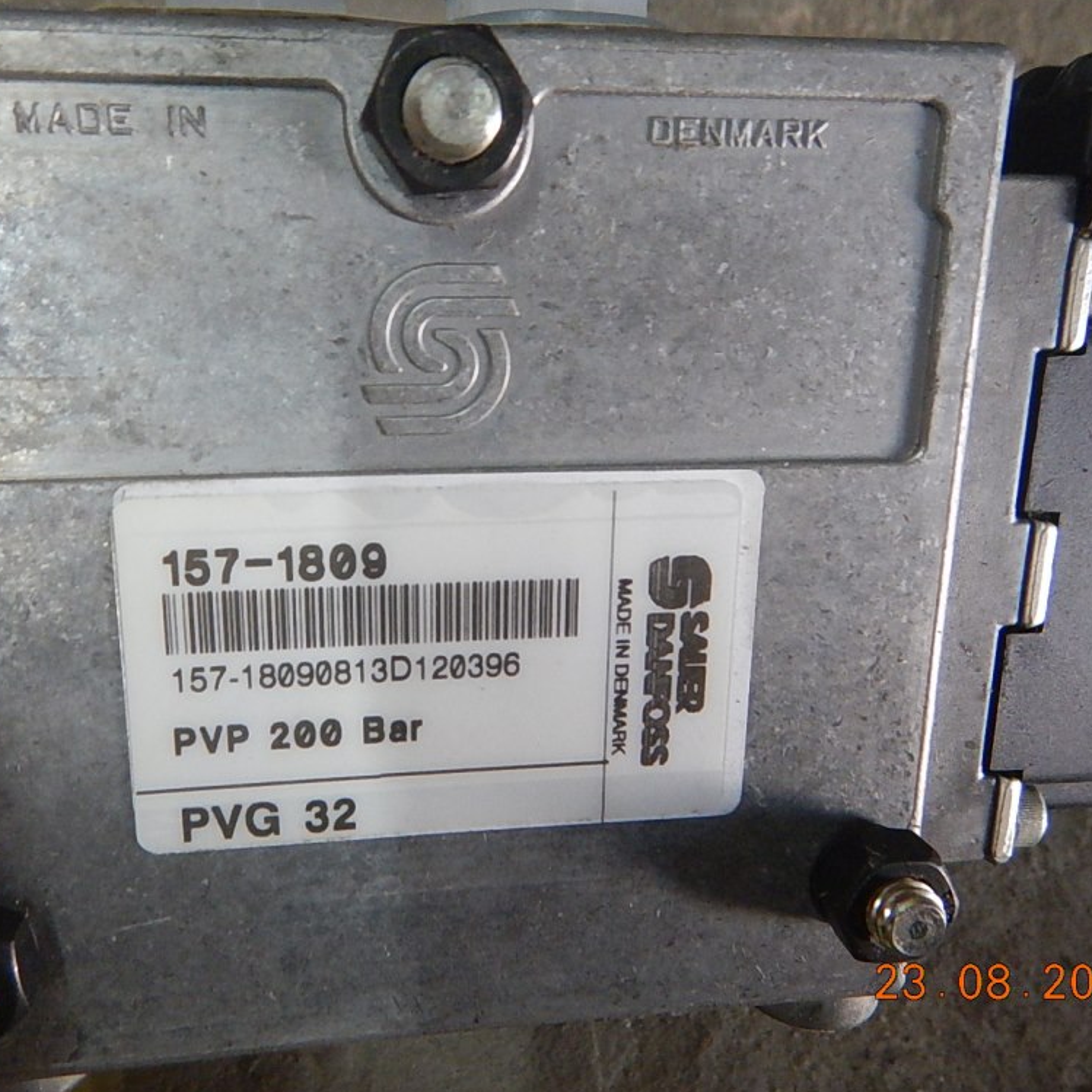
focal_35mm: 29
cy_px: 539
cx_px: 469
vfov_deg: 55.6
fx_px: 1035
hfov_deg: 55.4
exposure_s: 1/30
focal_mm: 4.3
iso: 200
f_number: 2.8
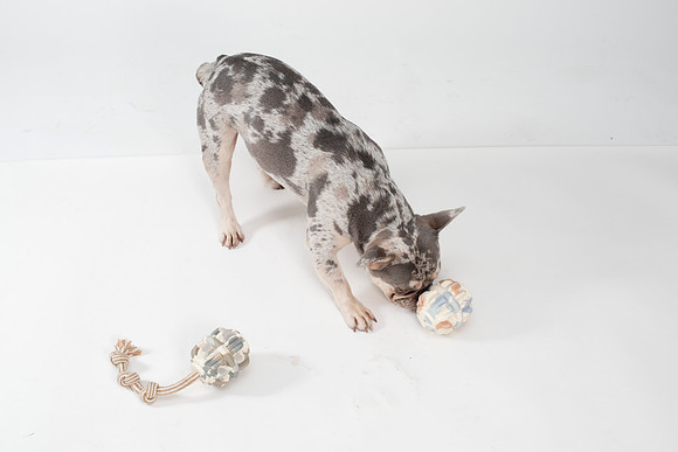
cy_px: 226
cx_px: 339
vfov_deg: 27.0
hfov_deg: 39.6
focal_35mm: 50
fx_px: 942
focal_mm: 50
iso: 250
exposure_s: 1/200
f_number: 8
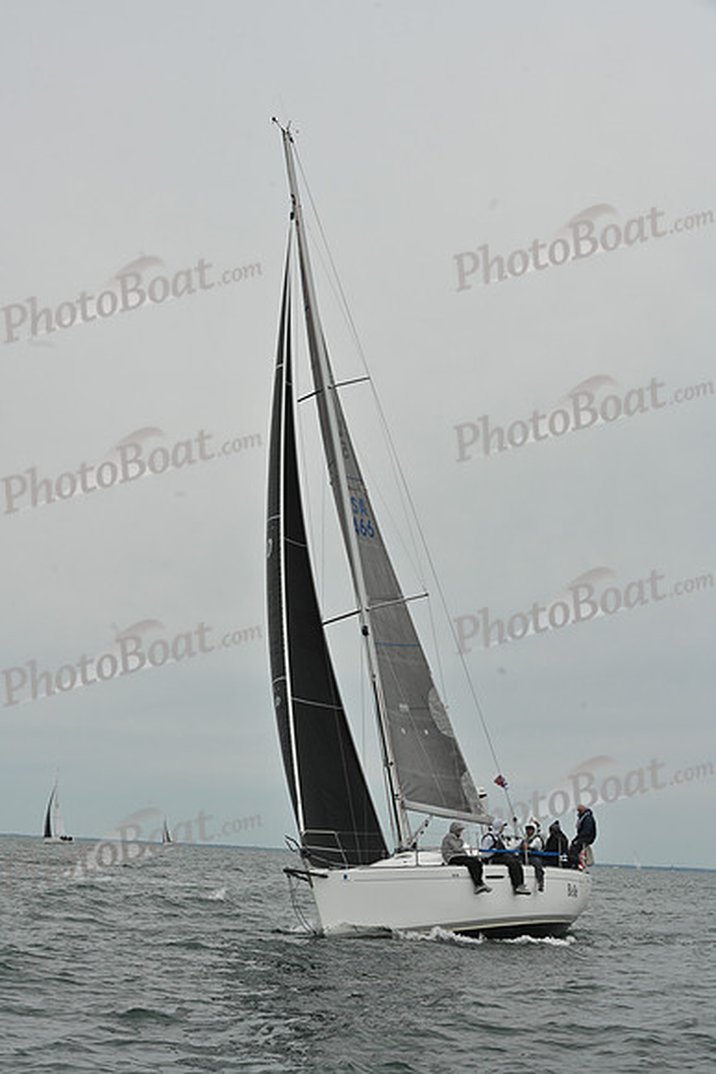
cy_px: 537
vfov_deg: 28.8
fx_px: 2087
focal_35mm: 70
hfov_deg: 19.5
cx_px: 358
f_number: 11
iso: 320
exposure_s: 1/1250
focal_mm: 70
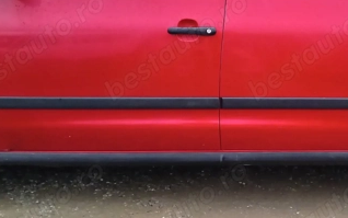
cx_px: 262
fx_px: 512
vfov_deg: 23.8
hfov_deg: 36.6
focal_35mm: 54
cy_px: 61
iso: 1978
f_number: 1.8
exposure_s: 1/100
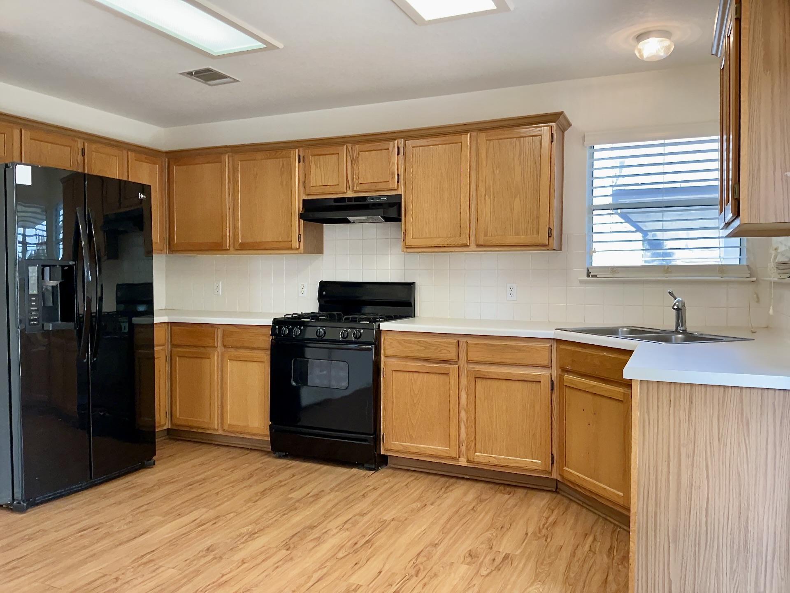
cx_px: 395
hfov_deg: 65.3
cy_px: 296
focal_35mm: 27
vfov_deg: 51.4
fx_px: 616
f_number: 1.8
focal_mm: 3
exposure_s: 1/60
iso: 50
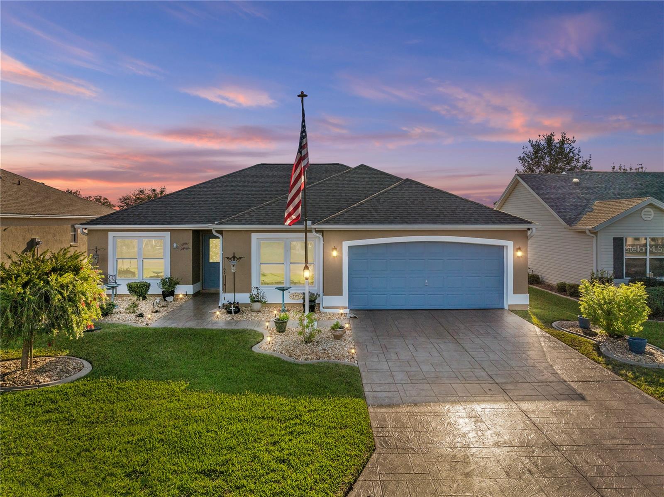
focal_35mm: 24
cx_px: 332
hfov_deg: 71.6
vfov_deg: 56.7
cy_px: 248
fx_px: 460
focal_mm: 12.29
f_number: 2.8
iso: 220
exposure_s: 1/500
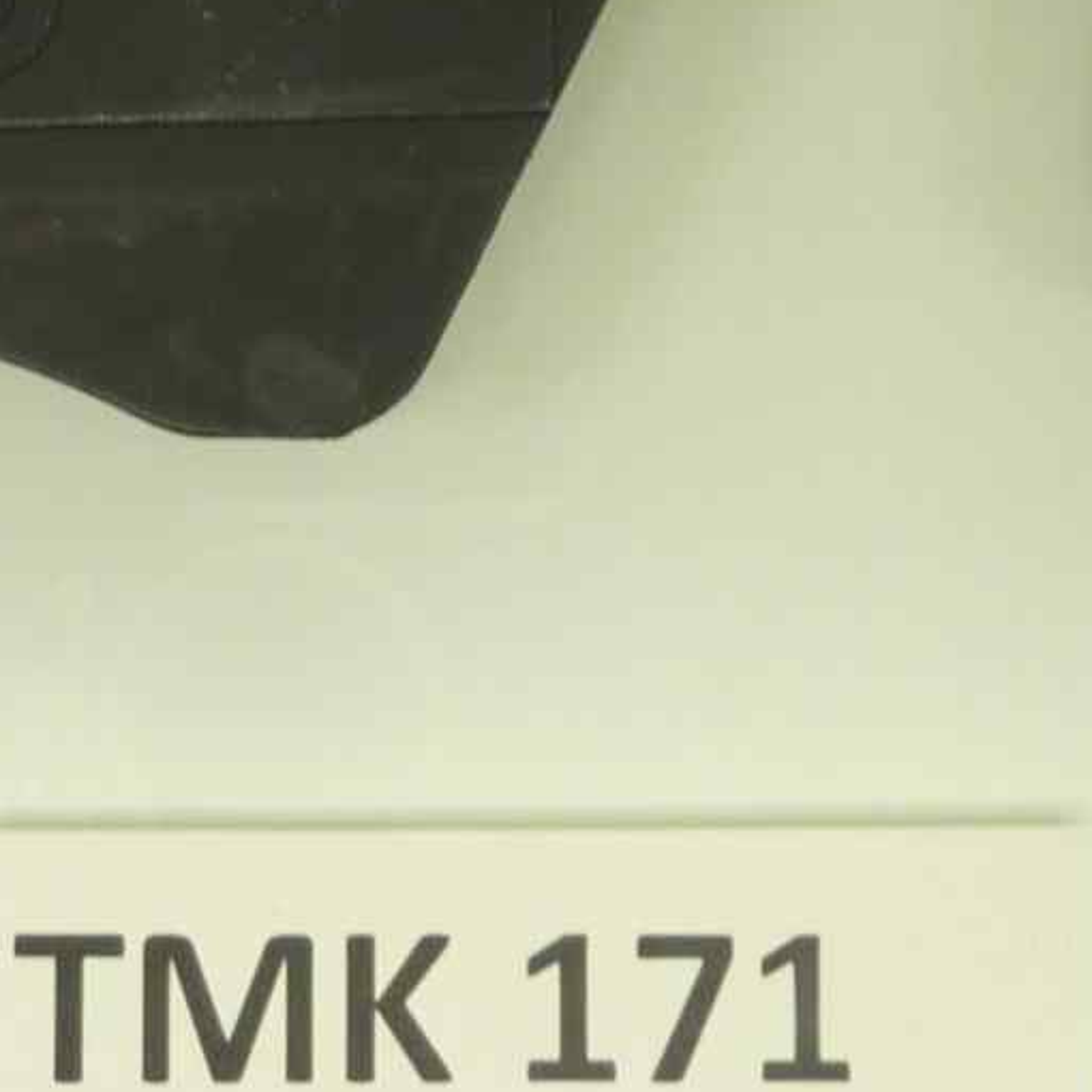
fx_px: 3962
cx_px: 392
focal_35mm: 111
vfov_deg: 15.6
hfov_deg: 15.7
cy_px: 248
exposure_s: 1/20
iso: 80
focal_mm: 4.1
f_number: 3.3
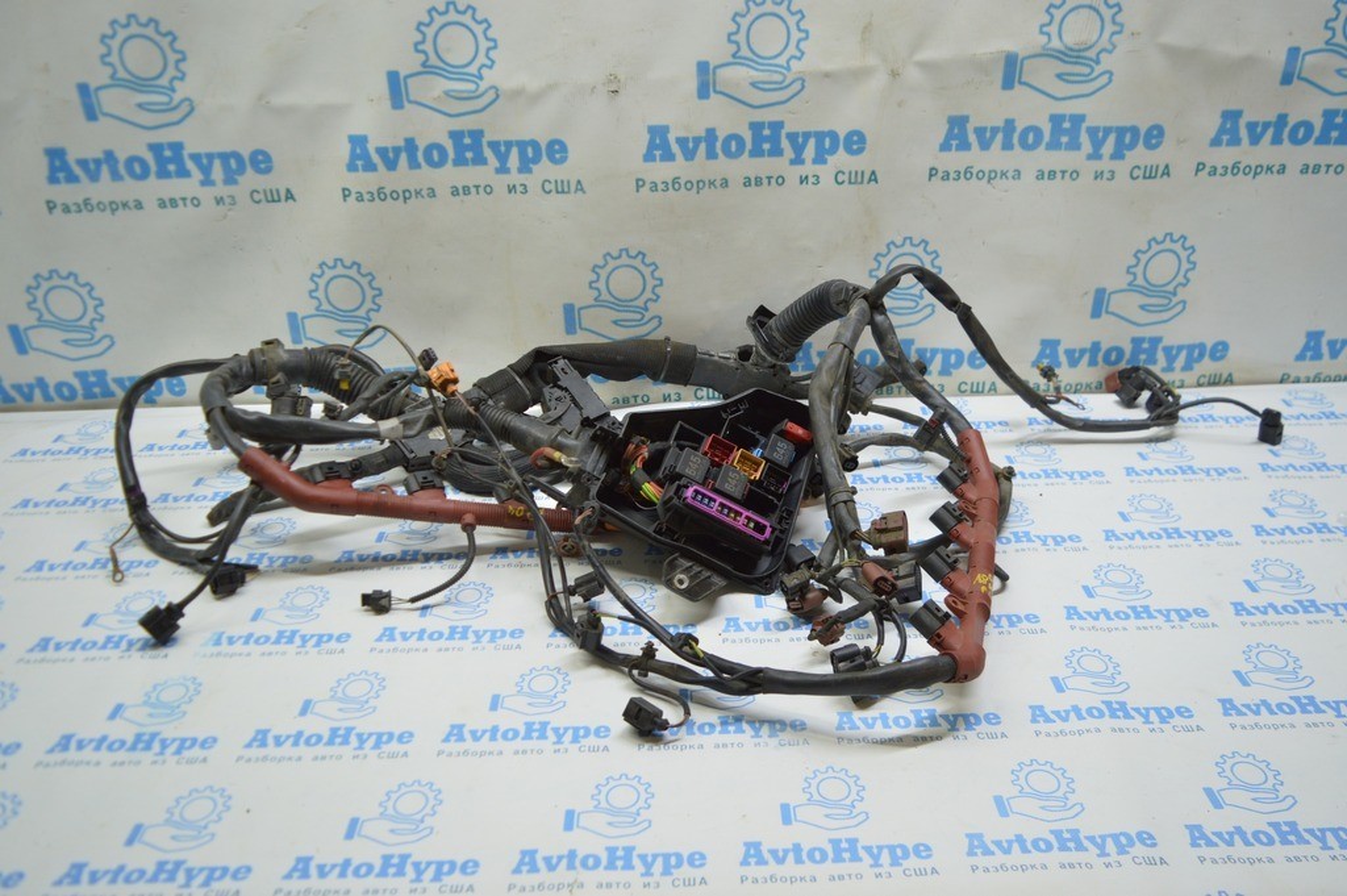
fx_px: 1009
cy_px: 448
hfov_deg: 67.4
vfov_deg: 47.9
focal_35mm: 27
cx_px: 674
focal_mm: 18
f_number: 3.5
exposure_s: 1/60
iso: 400
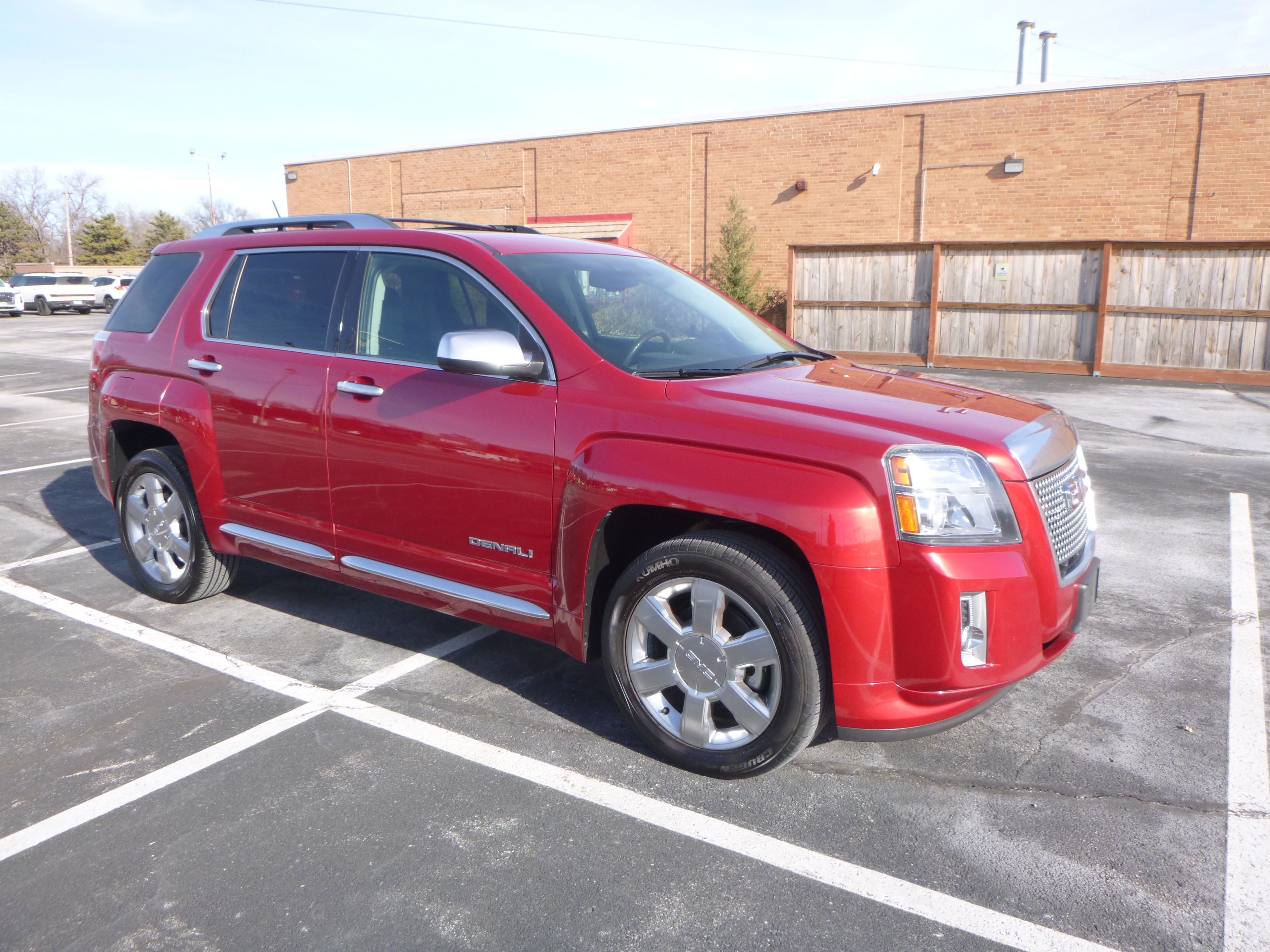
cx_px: 635
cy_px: 476
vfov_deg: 54.9
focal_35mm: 25
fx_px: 917
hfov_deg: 69.4
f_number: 3.9
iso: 100
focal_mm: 4.5
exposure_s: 1/250
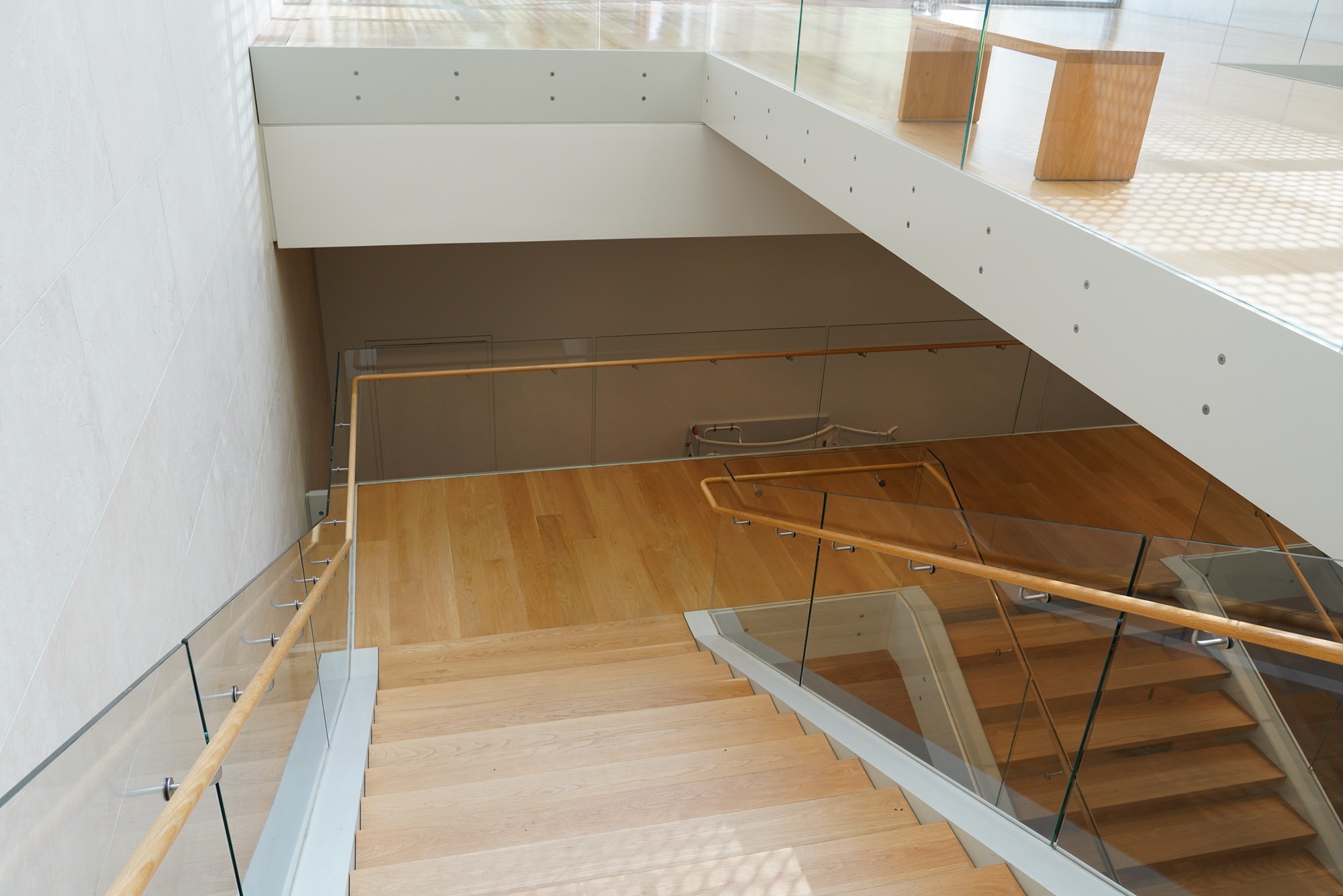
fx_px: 1045
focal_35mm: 28
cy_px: 448
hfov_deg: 65.5
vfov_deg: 46.4
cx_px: 672
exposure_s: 1/80
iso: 800
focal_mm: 28
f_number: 8
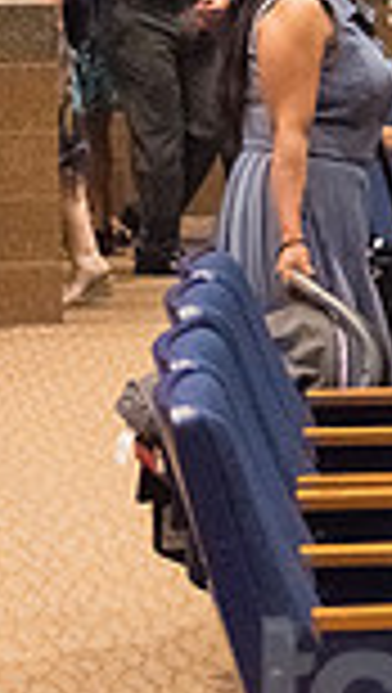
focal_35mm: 245
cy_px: 146
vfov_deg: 8.8
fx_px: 4512
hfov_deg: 4.8
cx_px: 1041
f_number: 5
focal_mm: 62
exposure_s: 1/250
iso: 8000
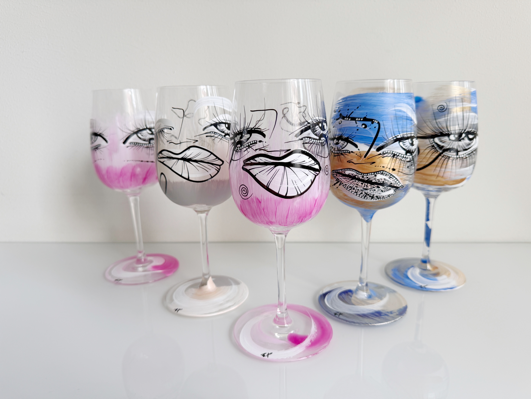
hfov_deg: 71.6
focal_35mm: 24
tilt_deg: -14.5
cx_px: 266
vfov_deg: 56.8
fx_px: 368
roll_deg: +0.9
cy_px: 200
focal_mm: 6.86
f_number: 1.78
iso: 125
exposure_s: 1/100
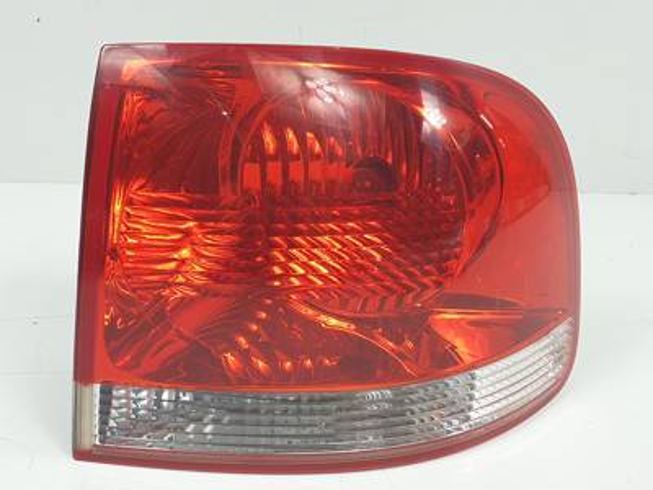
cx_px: 326
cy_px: 245
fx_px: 490
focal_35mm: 26
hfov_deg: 67.3
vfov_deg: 53.1
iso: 50
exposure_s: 1/193
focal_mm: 4.3
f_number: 2.4
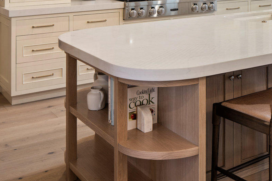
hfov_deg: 30.4
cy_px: -7
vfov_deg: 21.0
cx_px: 265
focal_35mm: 62
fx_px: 468
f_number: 8
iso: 125
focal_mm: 24
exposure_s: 1/1.25
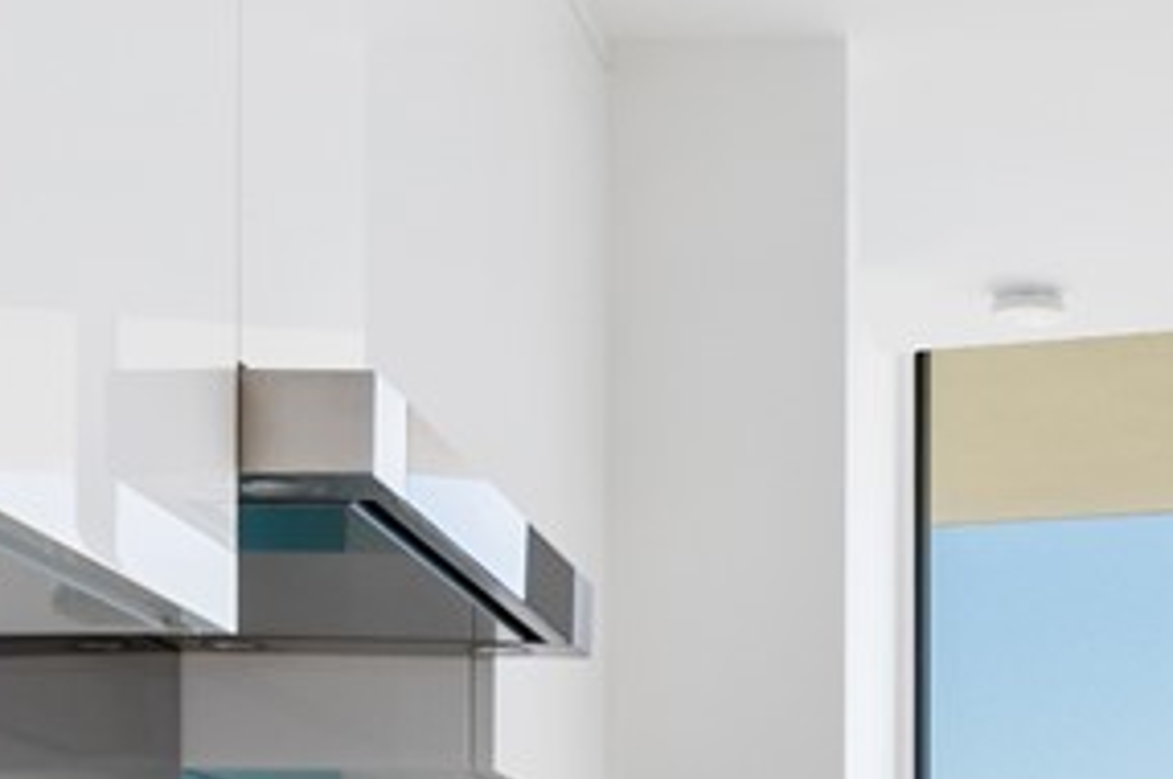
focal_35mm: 92
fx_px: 2993
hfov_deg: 21.6
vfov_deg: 14.1
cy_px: 1097
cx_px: 1066
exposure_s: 1/100
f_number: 5
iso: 200
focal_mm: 15.5
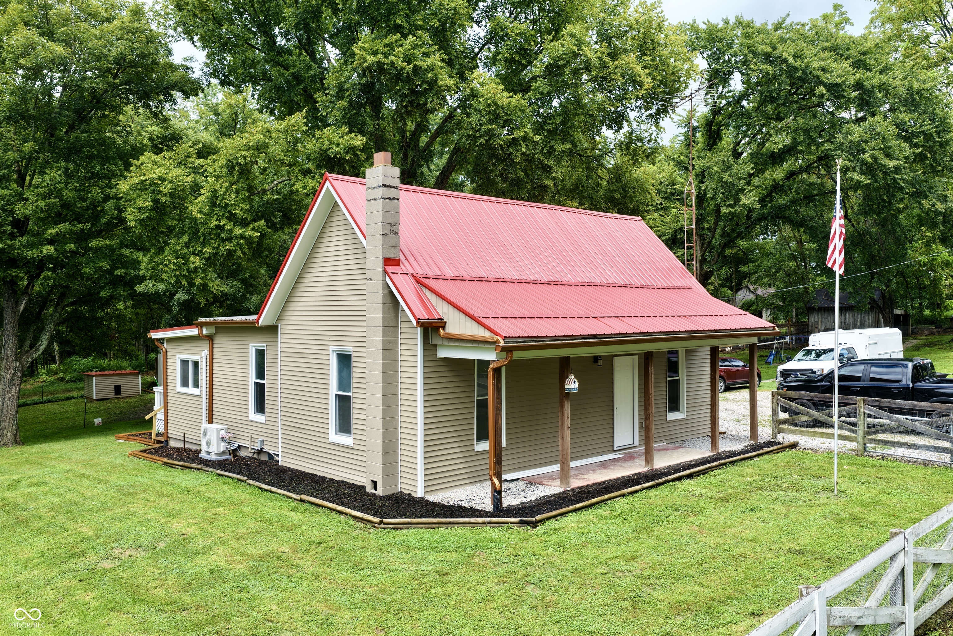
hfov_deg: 65.5
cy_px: 318
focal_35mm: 28
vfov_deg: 46.4
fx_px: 741
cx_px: 476
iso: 160
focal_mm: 14.45
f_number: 2.8
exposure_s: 1/640
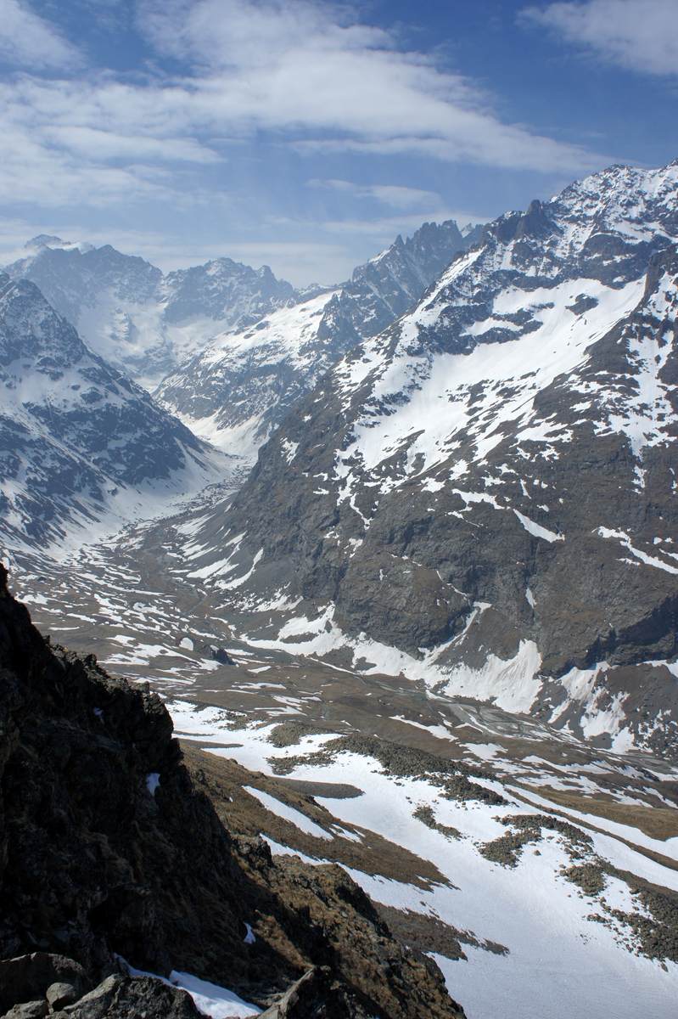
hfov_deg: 47.9
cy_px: 510
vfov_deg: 67.4
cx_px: 339
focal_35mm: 27
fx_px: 763
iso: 200
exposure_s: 1/1250
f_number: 9
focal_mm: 18
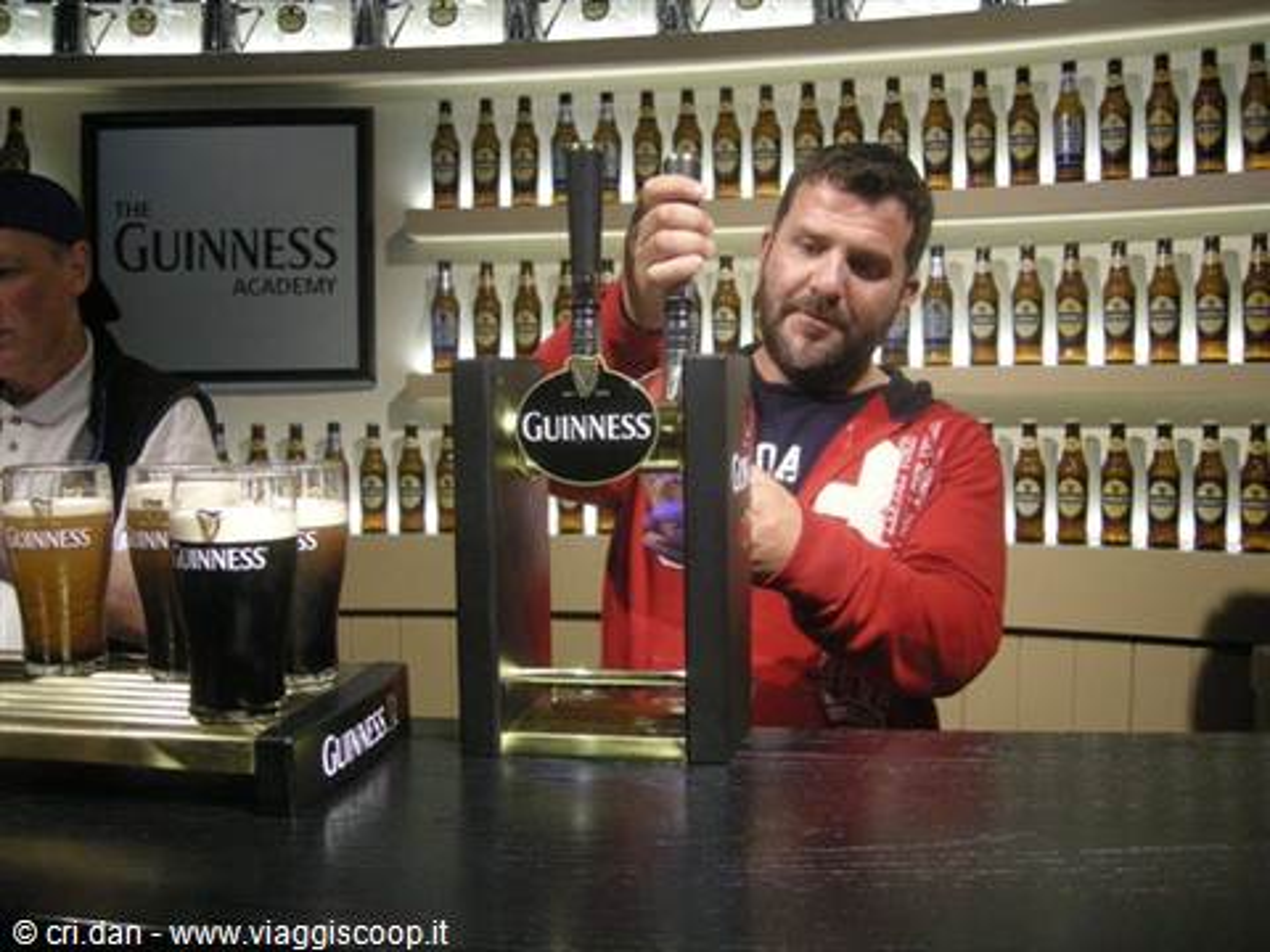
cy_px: 476
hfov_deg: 51.4
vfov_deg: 39.7
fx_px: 1321
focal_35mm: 36
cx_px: 635
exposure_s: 1/39.3
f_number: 2.7
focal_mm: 7.5
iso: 400
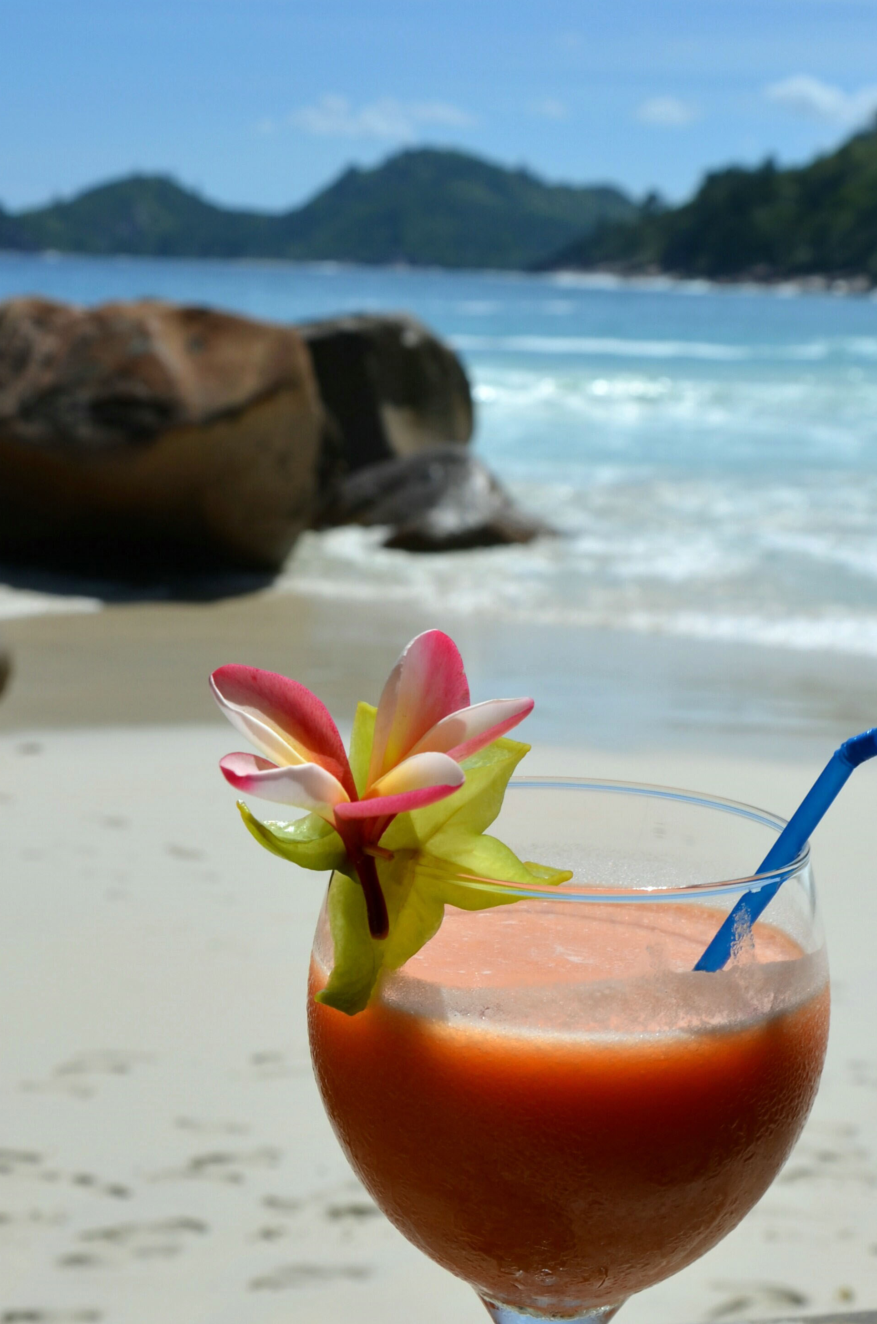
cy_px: 789
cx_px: 482
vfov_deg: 32.9
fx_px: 2239
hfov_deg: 22.2
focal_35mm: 61
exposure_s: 1/250
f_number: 8
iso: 100
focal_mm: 24
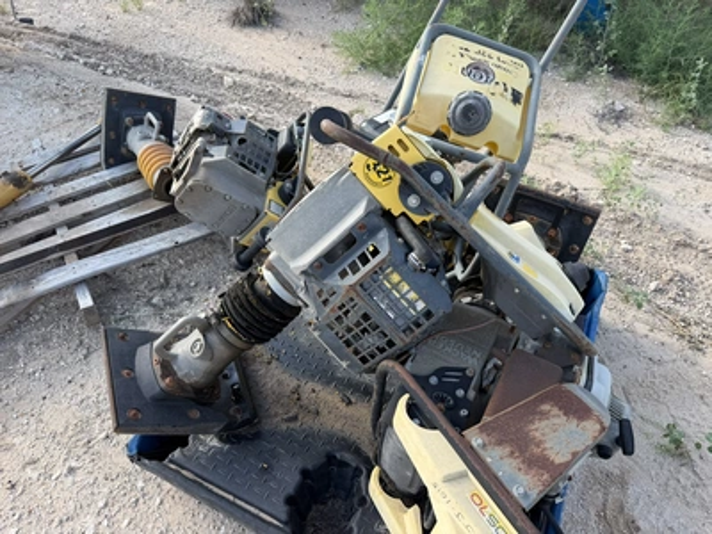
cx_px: 356
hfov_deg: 71.6
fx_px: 494
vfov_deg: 56.8
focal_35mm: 24
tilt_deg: -46.8
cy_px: 267
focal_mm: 6.76
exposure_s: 1/955
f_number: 1.78
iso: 80
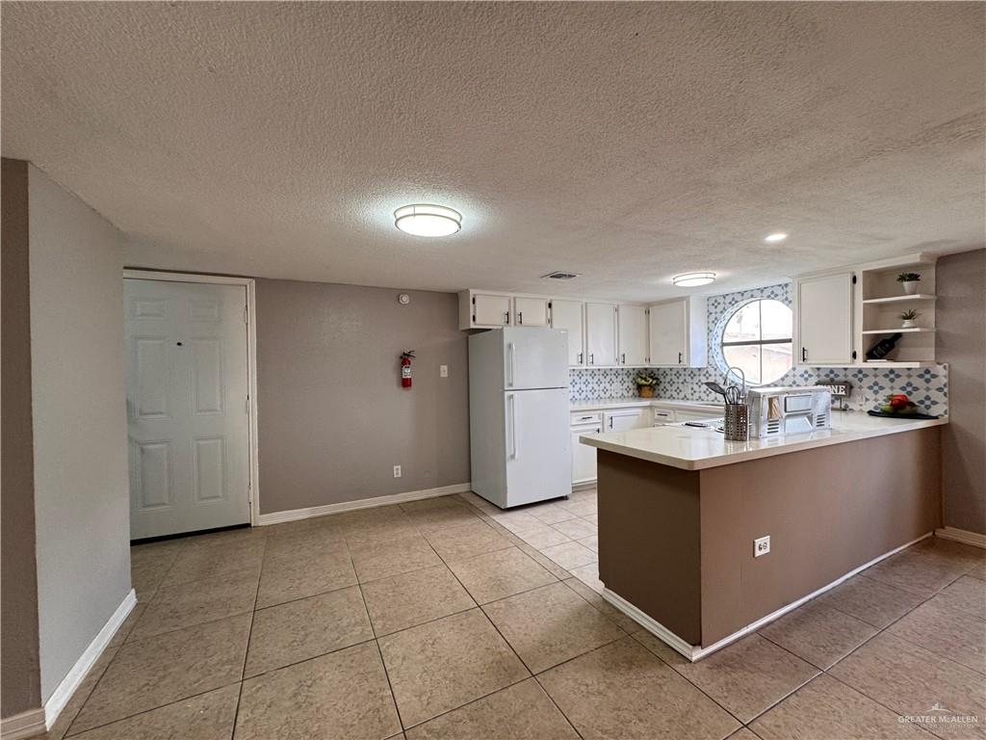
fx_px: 399
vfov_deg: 85.7
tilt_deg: -1.0
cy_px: 370
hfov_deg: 102.1
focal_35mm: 14
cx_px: 493
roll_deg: +0.4
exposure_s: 1/120
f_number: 2.2
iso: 125
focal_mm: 2.22
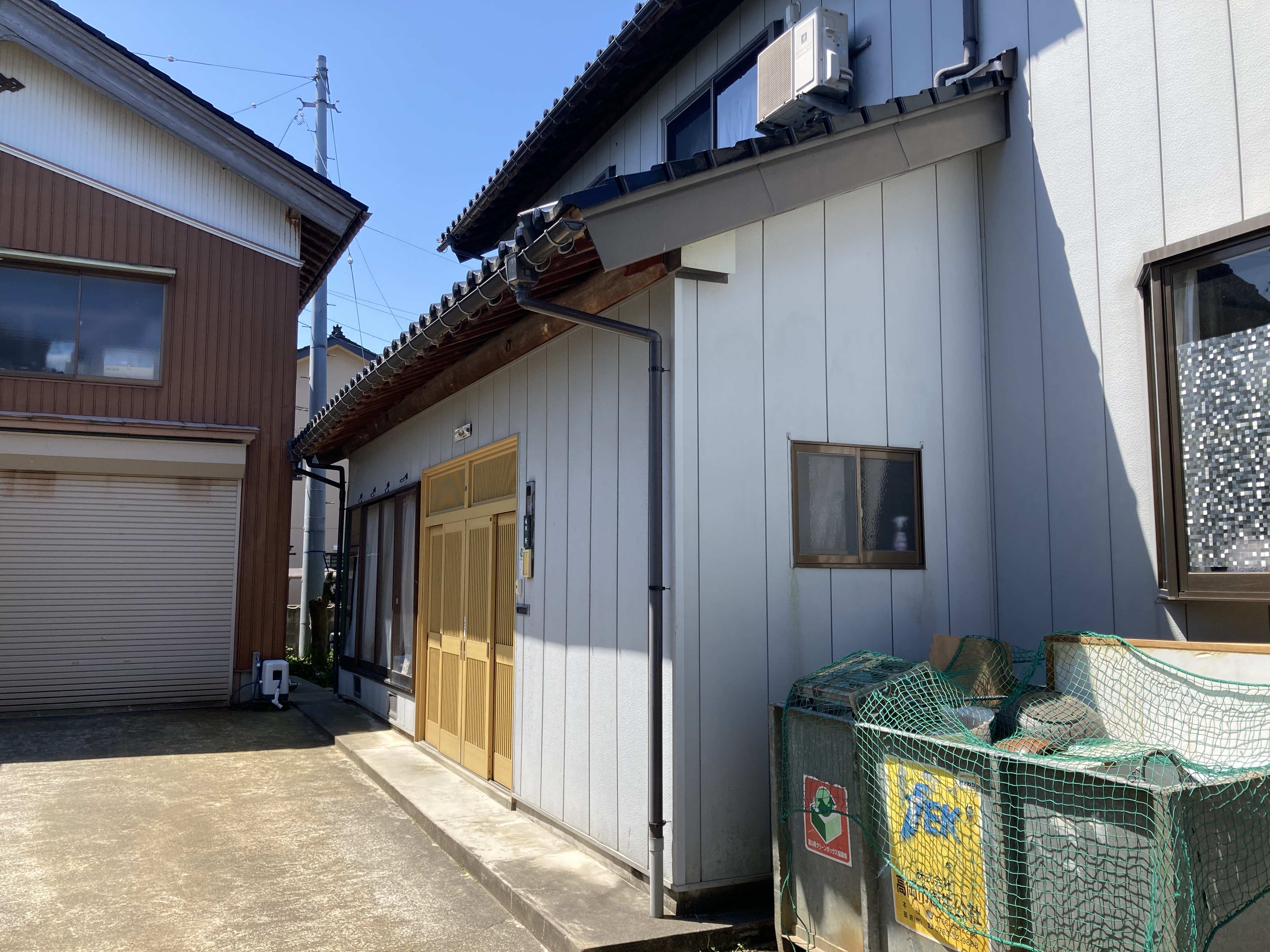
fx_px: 1027
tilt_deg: +7.3
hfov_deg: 63.4
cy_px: 476
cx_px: 635
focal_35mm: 28
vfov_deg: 49.7
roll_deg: -1.3
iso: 20
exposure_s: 1/1066
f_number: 1.8
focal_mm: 3.99
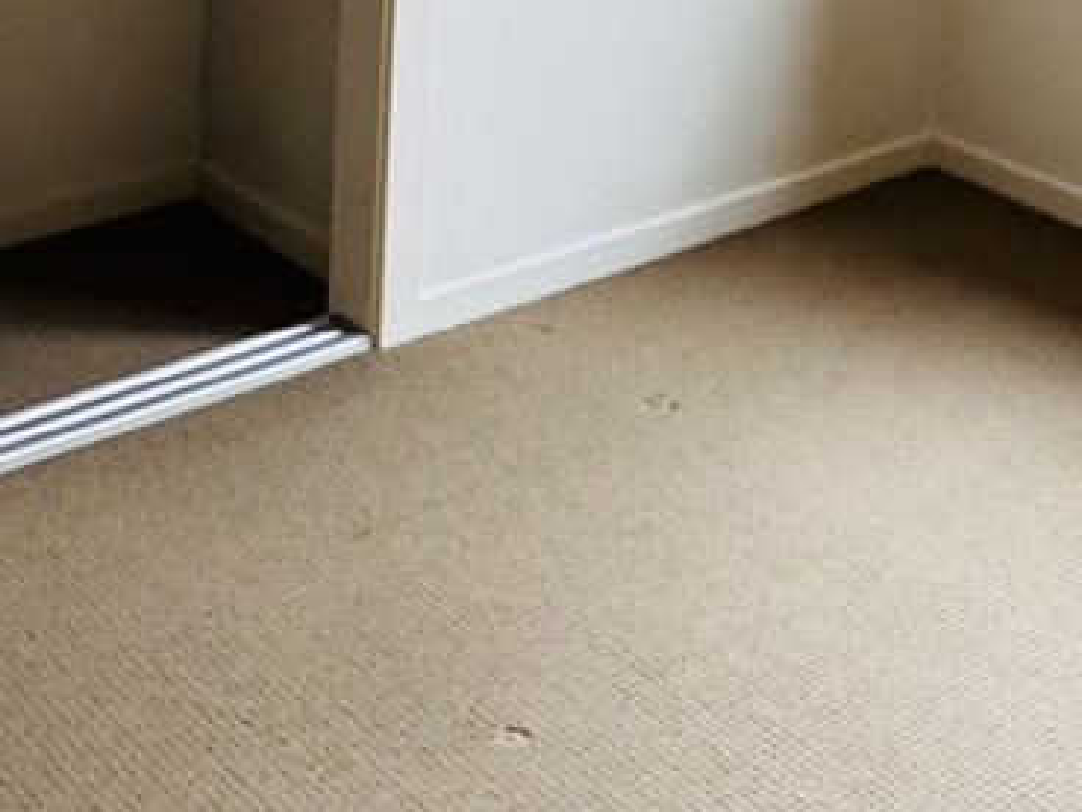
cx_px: 776
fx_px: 2282
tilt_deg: -3.4
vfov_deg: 17.2
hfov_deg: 26.4
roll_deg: -3.5
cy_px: -571
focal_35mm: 73
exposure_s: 1/99
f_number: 2.2
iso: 100
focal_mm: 2.22
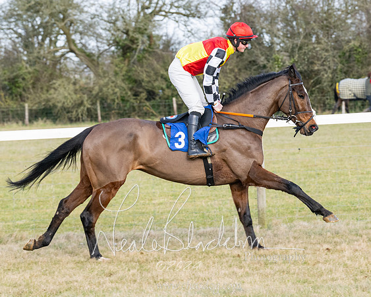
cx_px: 217
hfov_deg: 8.7
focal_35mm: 223
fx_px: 2443
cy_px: 166
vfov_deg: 6.9
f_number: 5
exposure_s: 1/800
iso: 400
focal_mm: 103
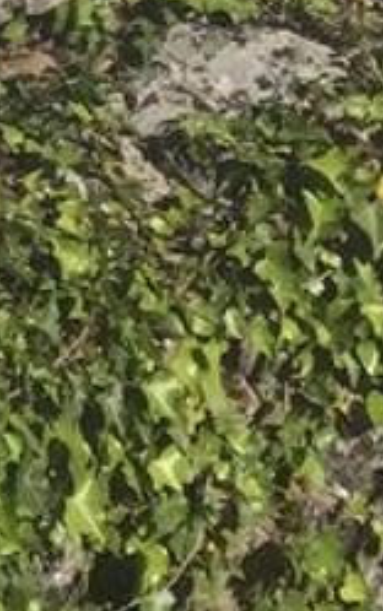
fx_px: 2934
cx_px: -805
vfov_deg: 10.0
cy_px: -993
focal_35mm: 176
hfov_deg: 6.7
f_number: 2.4
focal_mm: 3.3
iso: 25
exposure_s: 1/3704
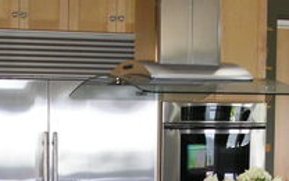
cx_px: 98
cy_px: 218
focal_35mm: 119
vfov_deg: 10.8
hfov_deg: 17.5
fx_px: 937
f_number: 2.8
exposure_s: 1/45
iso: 200
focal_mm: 7.8
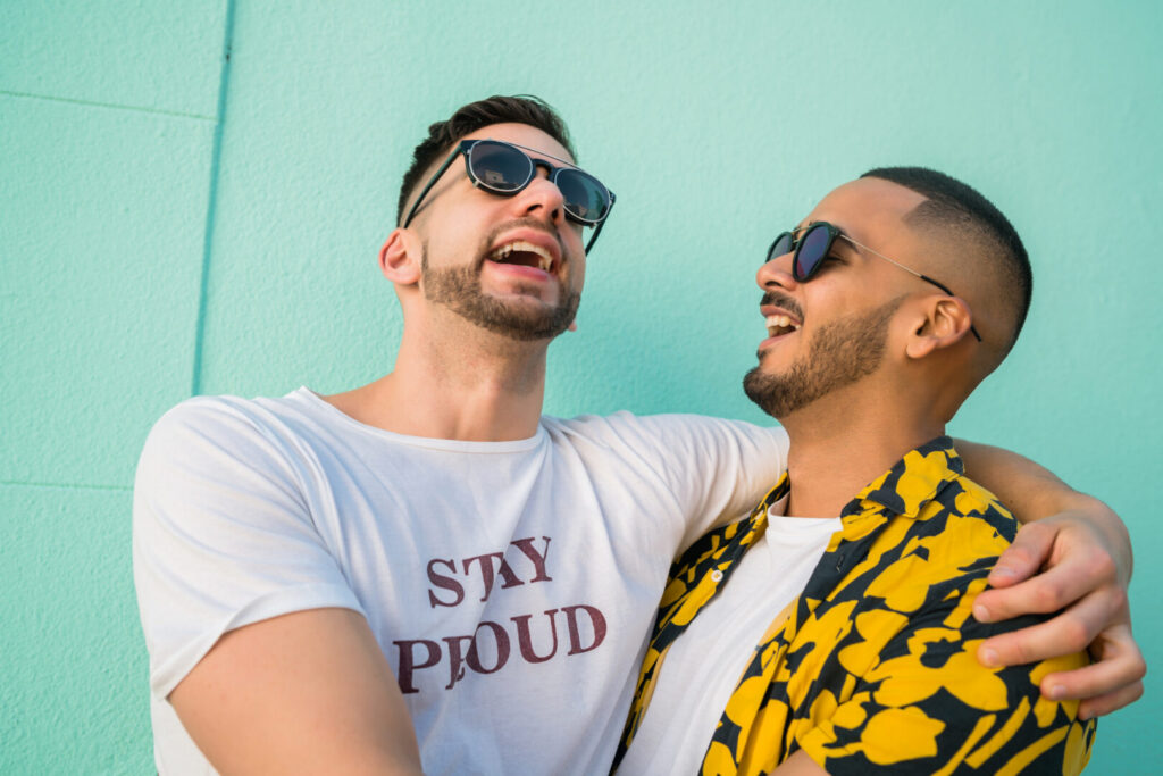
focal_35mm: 35
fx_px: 1131
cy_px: 388
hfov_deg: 54.4
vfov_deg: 37.9
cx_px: 582
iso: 100
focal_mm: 35
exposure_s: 1/500
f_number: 3.5
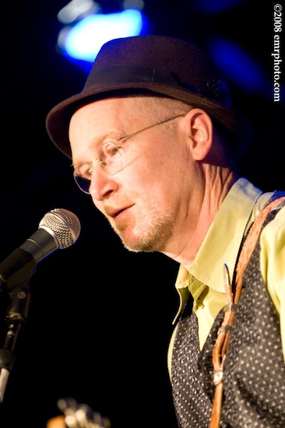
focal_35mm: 150
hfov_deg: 9.1
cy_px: 214
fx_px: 1783
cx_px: 142
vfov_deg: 13.7
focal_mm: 150
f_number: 2.8
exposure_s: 1/125
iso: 5000
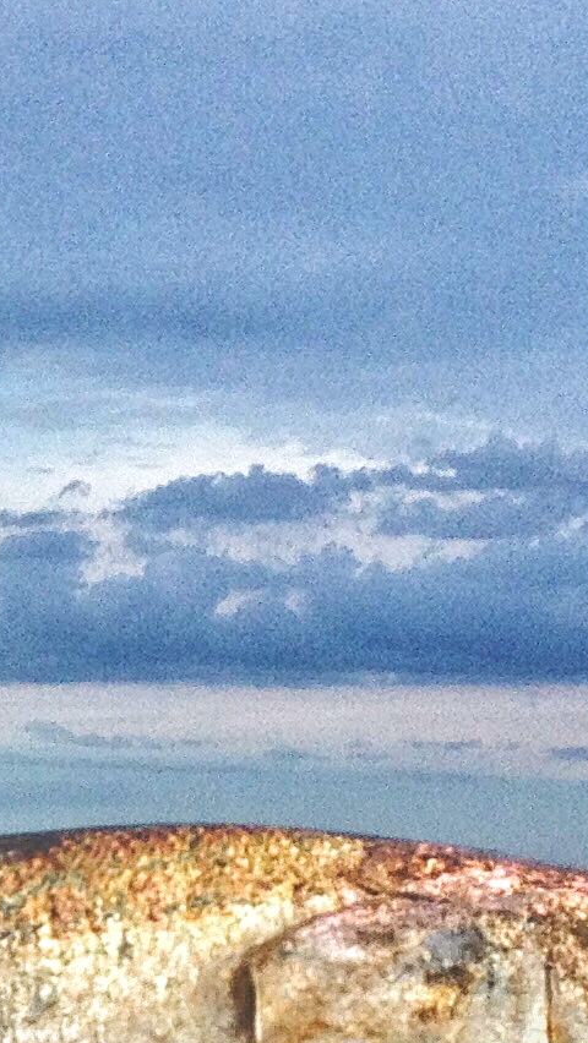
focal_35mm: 146
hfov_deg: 8.0
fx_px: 4042
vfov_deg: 14.5
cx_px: -519
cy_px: 1044
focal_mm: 4.28
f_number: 2.4
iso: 50
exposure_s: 1/531
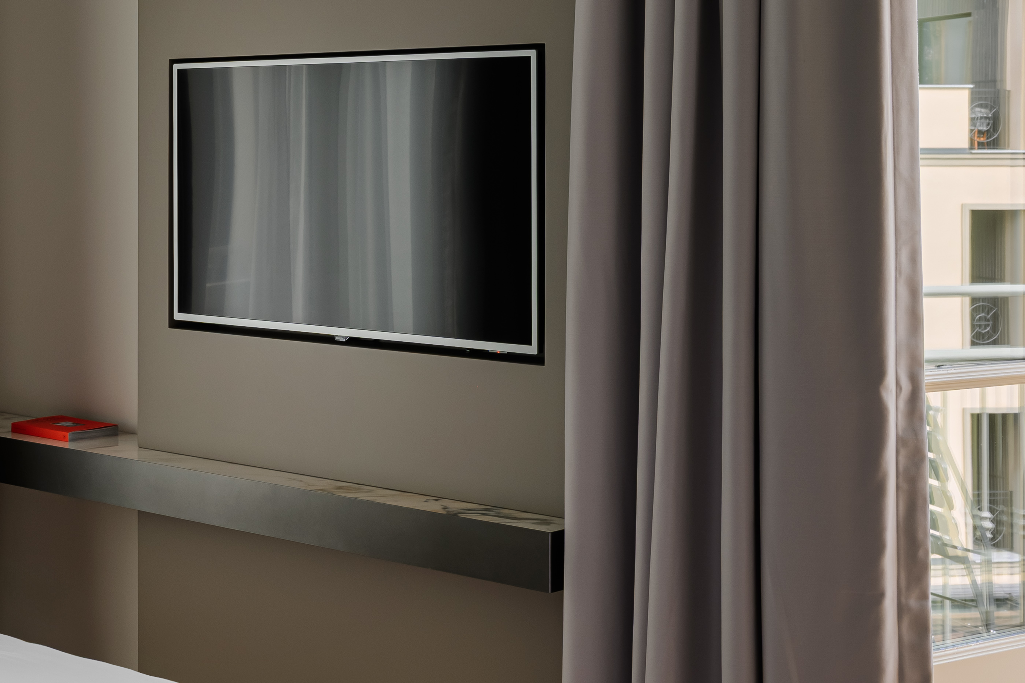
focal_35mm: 65
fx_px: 1851
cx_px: 202
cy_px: 179
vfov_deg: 20.8
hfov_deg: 30.2
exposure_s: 1/100
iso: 64
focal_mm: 22
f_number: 9
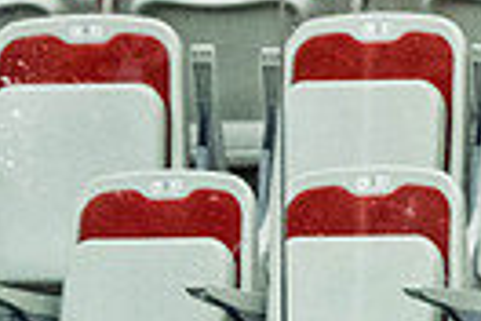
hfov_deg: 1.4
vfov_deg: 0.9
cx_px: -547
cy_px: 501
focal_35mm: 1449
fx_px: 19359
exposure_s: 1/640
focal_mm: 200
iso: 3200
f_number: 2.8
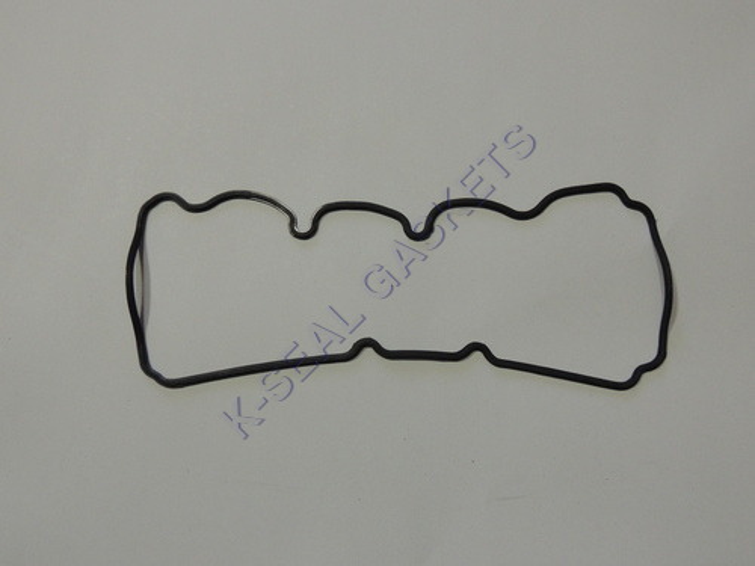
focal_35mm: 33
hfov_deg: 55.4
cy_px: 283
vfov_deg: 42.9
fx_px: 720
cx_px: 378
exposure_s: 1/30
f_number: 3.2
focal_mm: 5.8
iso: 400
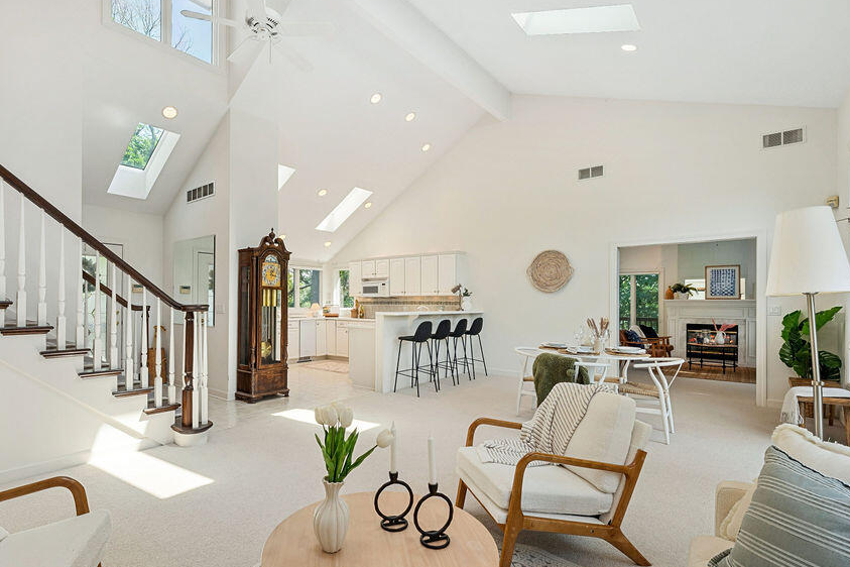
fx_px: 416
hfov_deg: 91.0
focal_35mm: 18
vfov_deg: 68.6
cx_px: 387
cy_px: 288
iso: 250
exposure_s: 1/25
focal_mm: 14.5
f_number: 10
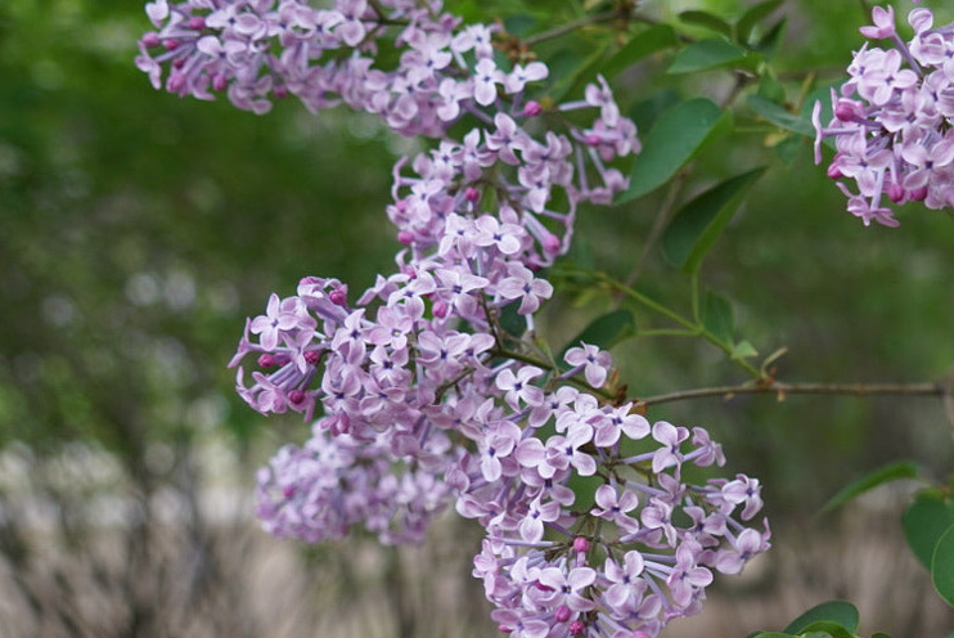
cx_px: 951
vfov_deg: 19.7
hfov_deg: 27.6
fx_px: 1830
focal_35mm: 69
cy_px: 457
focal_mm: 32
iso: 320
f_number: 4
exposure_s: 1/160
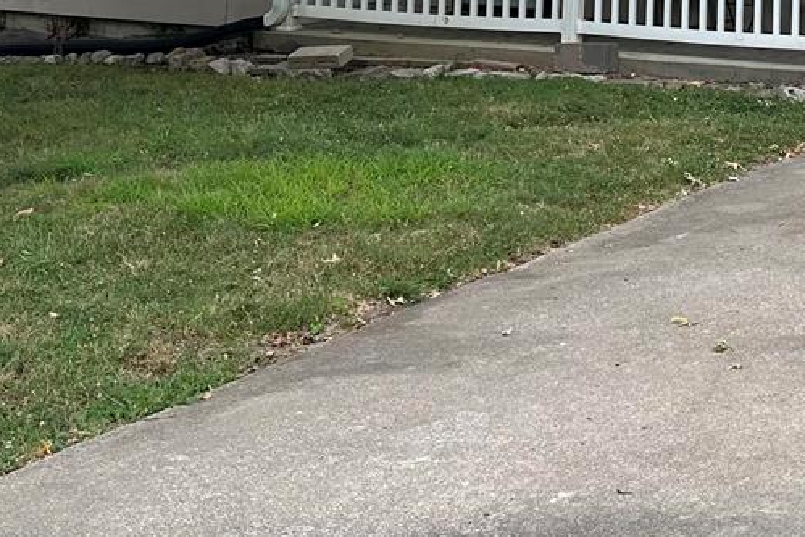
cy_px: -181
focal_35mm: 80
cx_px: 740
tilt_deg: +0.8
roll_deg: -2.3
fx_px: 1789
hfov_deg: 24.5
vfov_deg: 16.1
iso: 80
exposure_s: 1/486
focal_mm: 6.86
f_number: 1.78
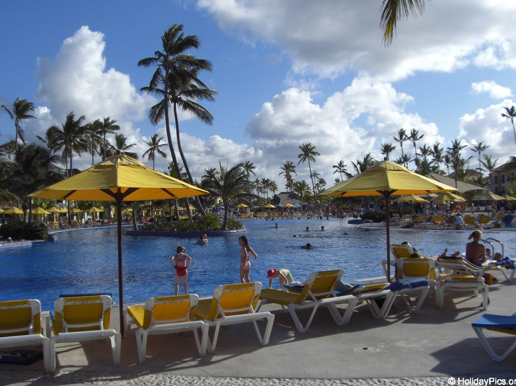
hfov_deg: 47.9
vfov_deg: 36.8
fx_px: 581
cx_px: 259
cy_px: 191
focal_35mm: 39
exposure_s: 1/250
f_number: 8
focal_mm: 6.2
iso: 64
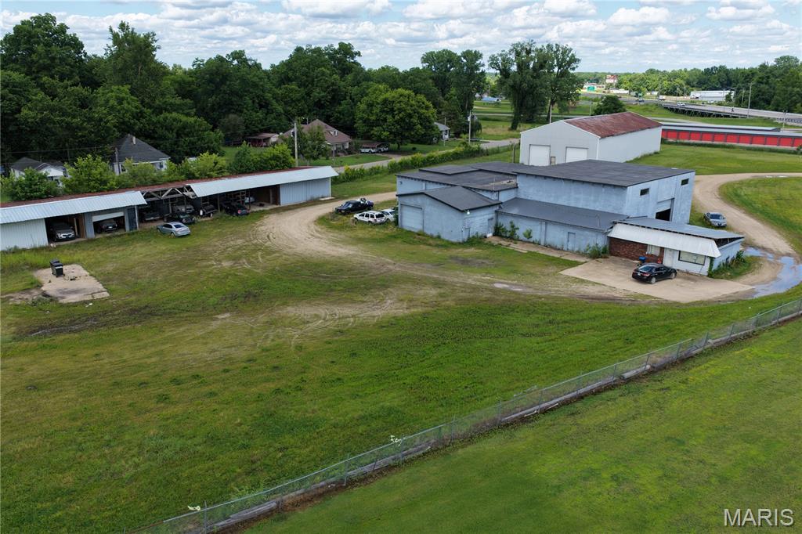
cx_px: 401
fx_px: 624
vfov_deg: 46.4
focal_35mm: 28
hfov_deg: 65.5
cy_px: 267
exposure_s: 1/500
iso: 100
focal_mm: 14.45
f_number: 2.8
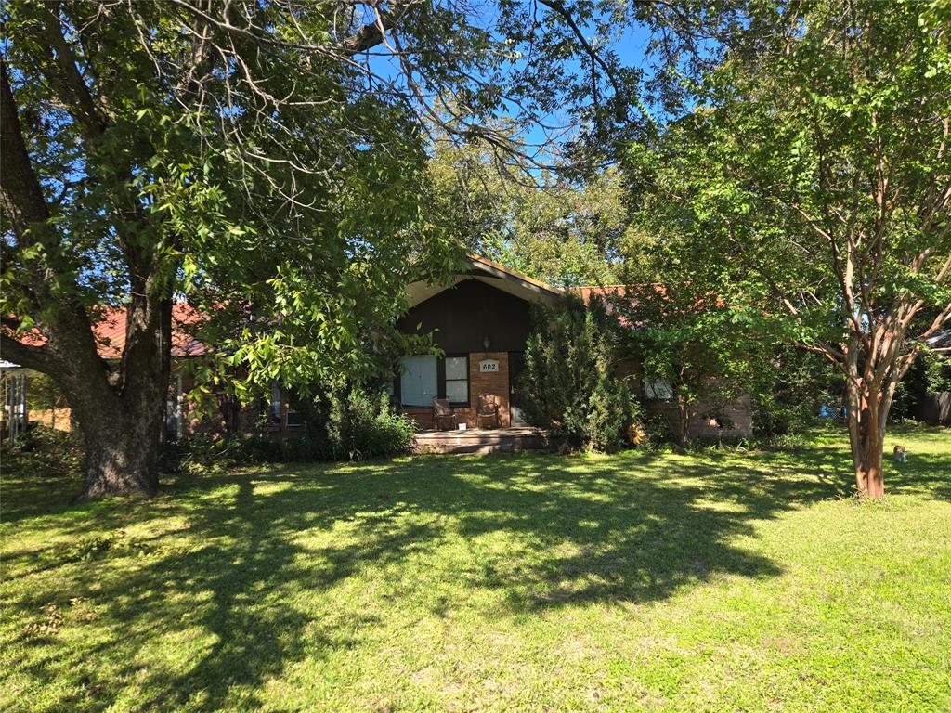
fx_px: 632
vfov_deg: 58.9
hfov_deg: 73.9
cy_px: 356
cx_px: 476
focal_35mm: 23
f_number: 1.8
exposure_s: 1/577
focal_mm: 5.4
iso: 25
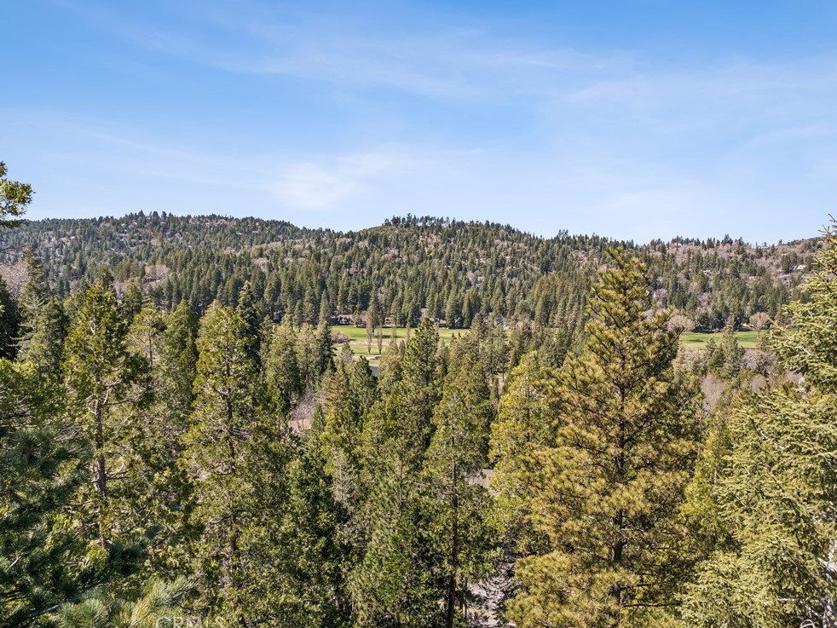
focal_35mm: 25
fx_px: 605
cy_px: 310
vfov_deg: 54.9
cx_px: 424
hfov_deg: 69.4
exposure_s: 1/80
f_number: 2.8
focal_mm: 12.3
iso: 110
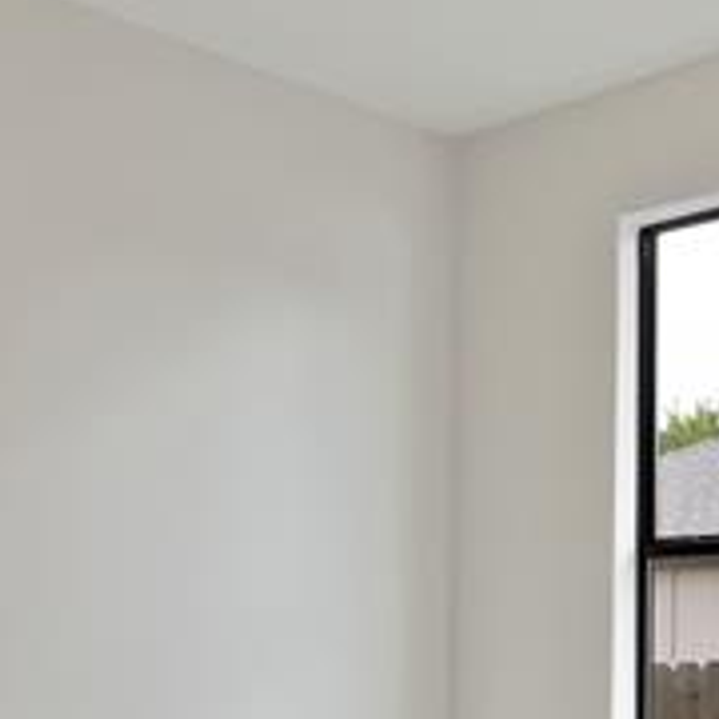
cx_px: 539
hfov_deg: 29.1
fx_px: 1363
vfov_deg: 28.6
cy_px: 629
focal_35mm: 58
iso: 640
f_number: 9
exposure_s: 1/10
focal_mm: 12
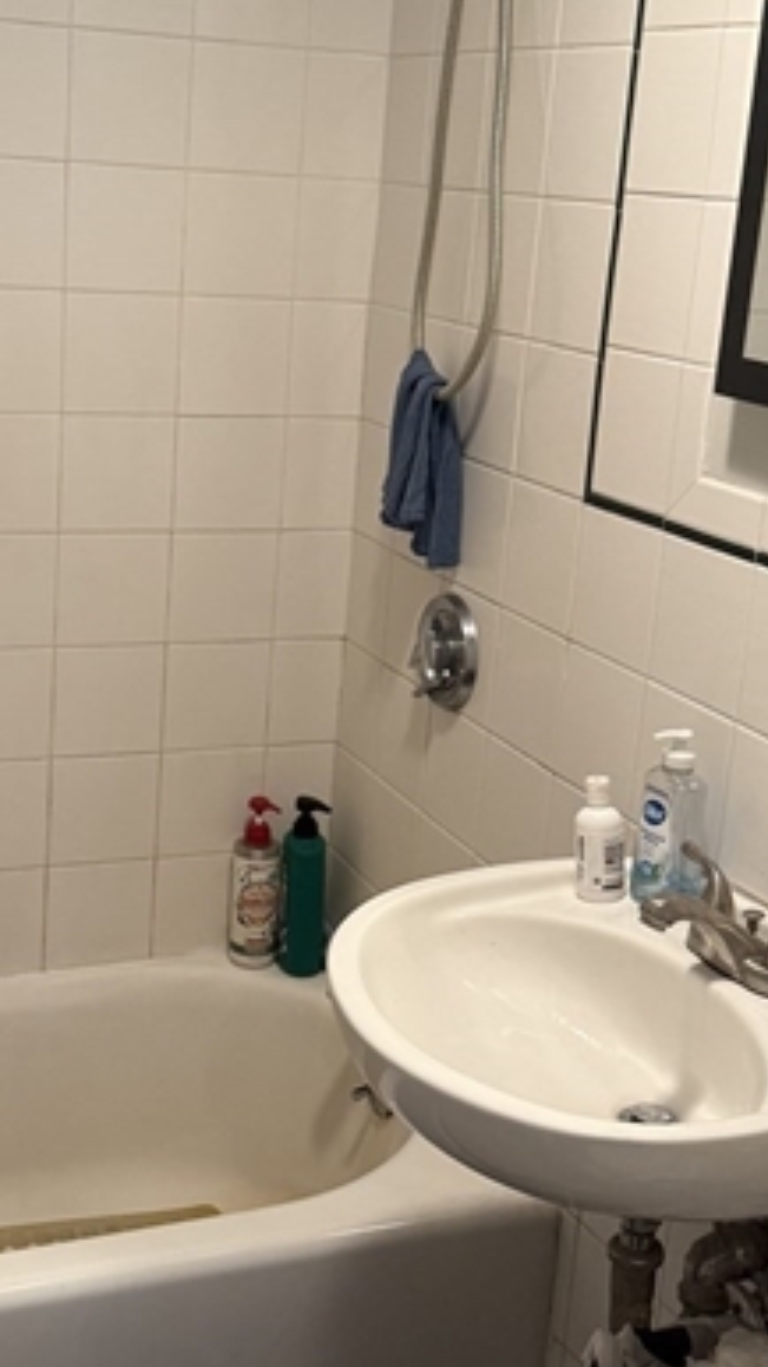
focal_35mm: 52
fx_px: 1883
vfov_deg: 39.9
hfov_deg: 23.0
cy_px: 641
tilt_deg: -15.0
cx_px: 311
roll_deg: -3.8
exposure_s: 1/60
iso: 320
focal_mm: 6.76
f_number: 1.78
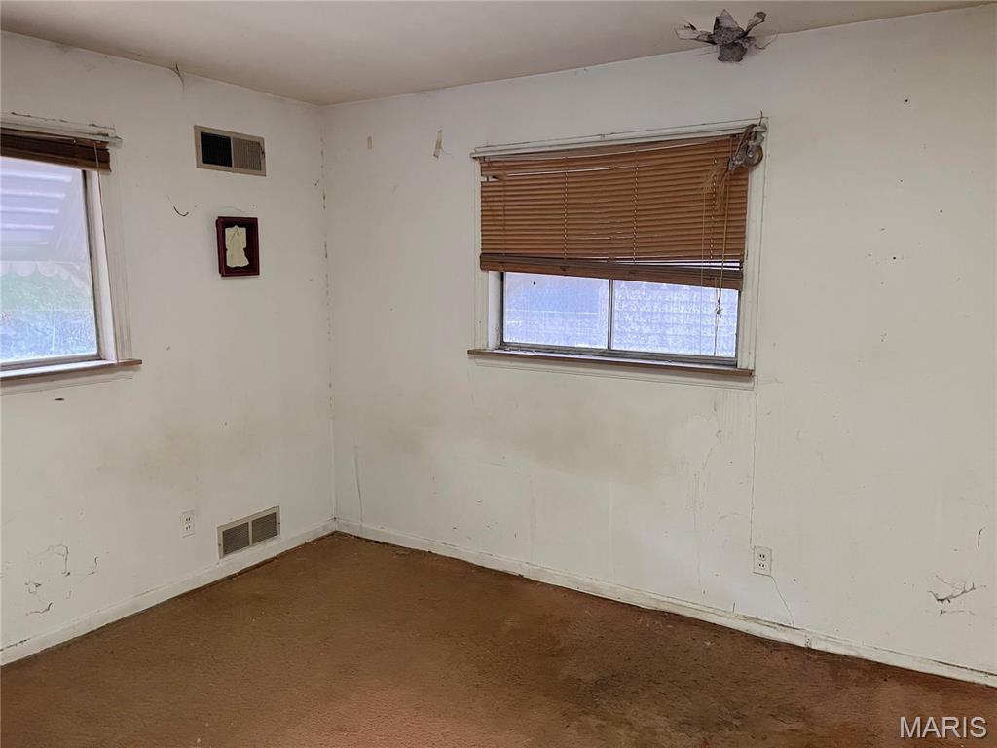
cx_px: 498
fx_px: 749
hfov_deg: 67.3
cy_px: 374
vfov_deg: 53.1
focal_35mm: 26
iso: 500
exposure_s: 1/42
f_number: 1.6
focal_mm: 5.1
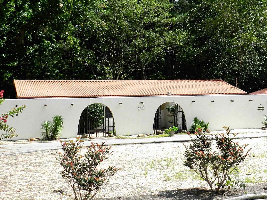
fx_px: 494
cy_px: 29
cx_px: 194
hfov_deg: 29.9
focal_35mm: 64
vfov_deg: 22.5
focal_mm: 5.6
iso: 160
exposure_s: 1/800
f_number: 3.7
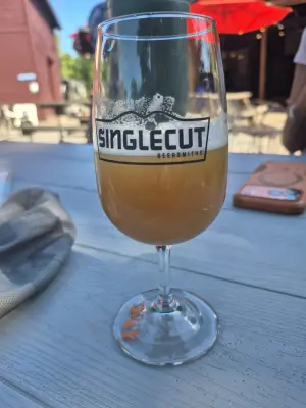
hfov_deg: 58.9
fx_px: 271
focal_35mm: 23
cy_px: 204
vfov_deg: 73.9
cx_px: 153
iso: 25
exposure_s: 1/341
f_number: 1.8
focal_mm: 5.4
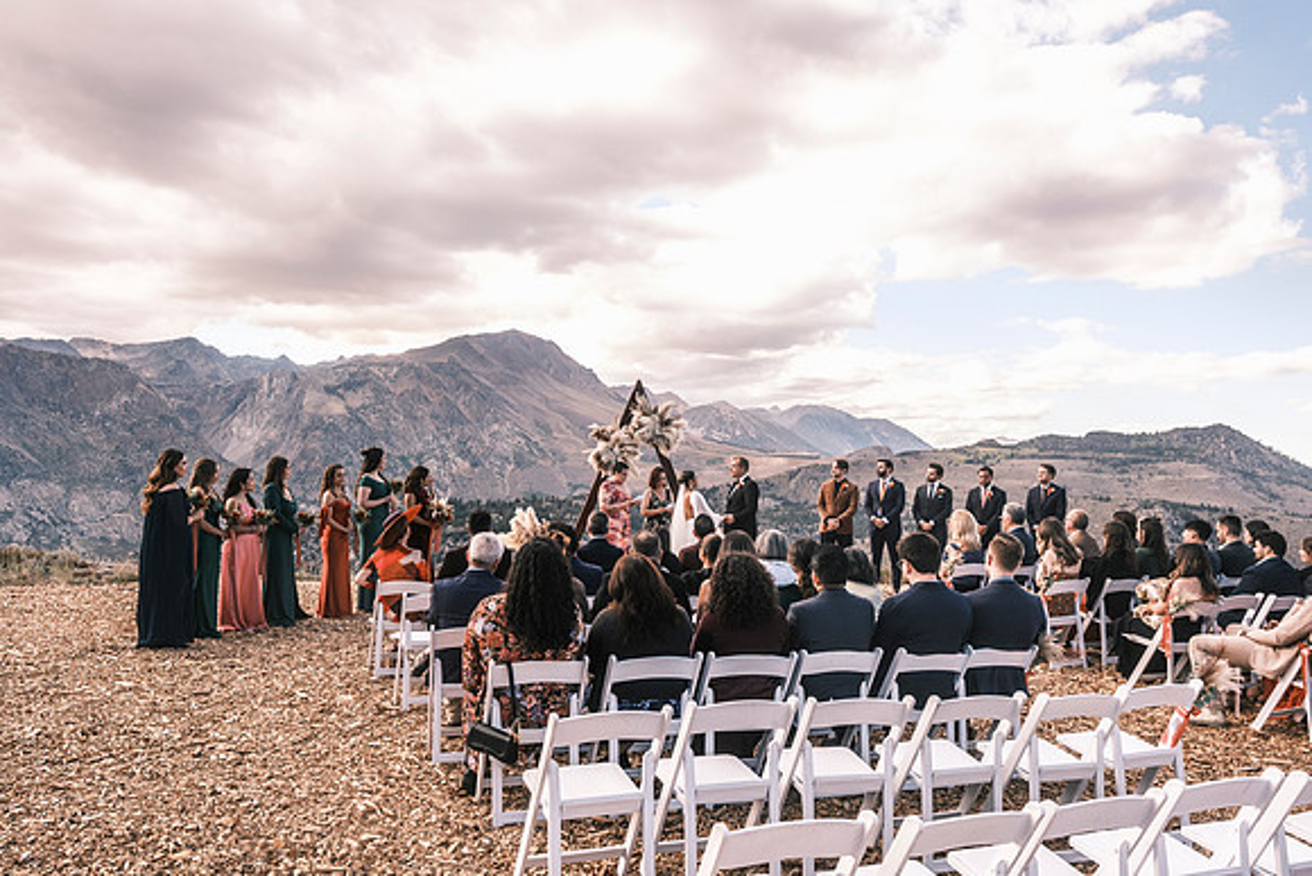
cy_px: 438
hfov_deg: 67.4
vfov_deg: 48.0
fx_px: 984
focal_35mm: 27
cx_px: 656
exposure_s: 1/450
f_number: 4.5
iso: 400
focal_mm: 18
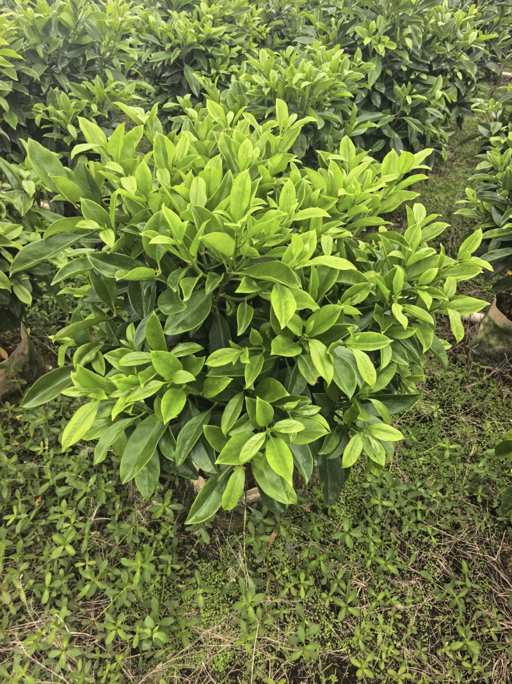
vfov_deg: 71.6
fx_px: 473
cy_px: 342
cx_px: 256
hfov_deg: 56.8
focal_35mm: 24
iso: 50
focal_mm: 5.75
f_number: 2
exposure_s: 1/558
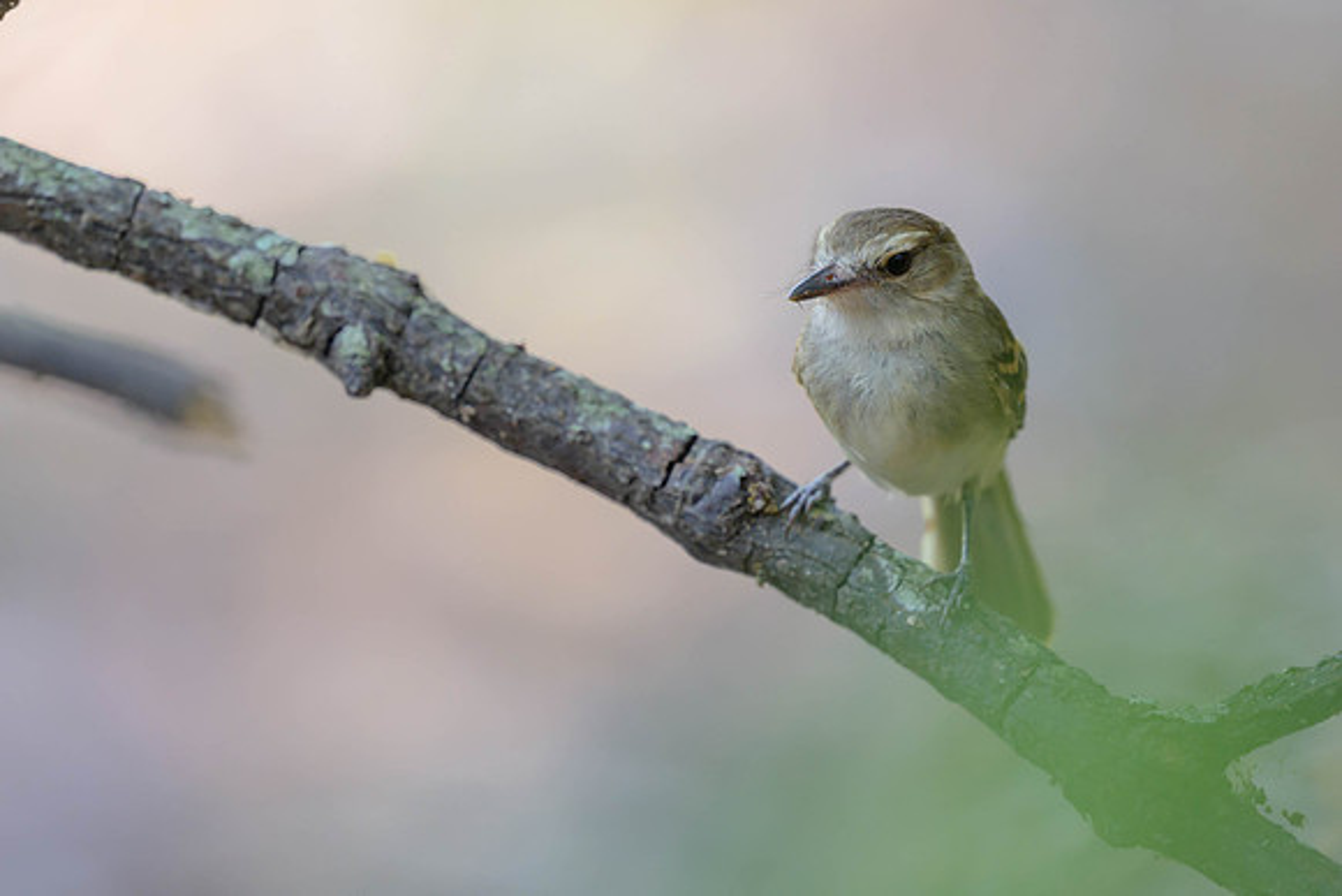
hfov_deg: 2.1
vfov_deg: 1.4
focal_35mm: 983
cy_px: 371
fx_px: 36666
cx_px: 515
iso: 220
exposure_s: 1/250
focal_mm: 400
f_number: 2.8
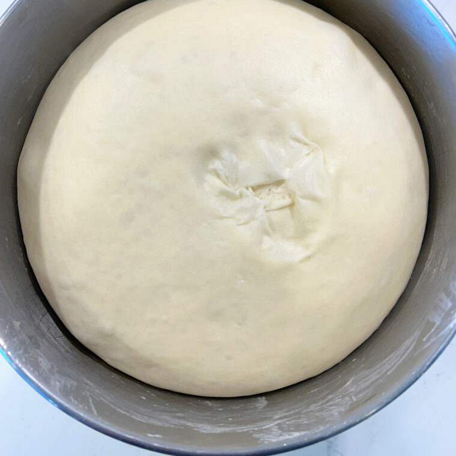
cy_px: 179
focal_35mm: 31
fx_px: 462
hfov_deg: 52.5
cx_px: 226
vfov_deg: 52.1
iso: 50
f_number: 1.5
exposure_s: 1/120
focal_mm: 5.7
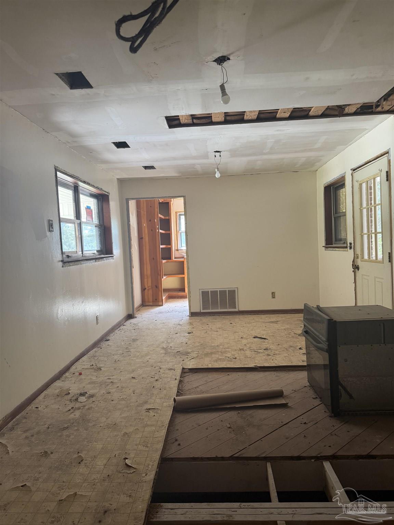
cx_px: 197
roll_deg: +1.7
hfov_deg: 56.8
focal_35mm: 24
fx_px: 364
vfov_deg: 71.6
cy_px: 262
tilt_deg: -2.6
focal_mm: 6.76
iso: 250
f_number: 1.78
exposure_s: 1/60
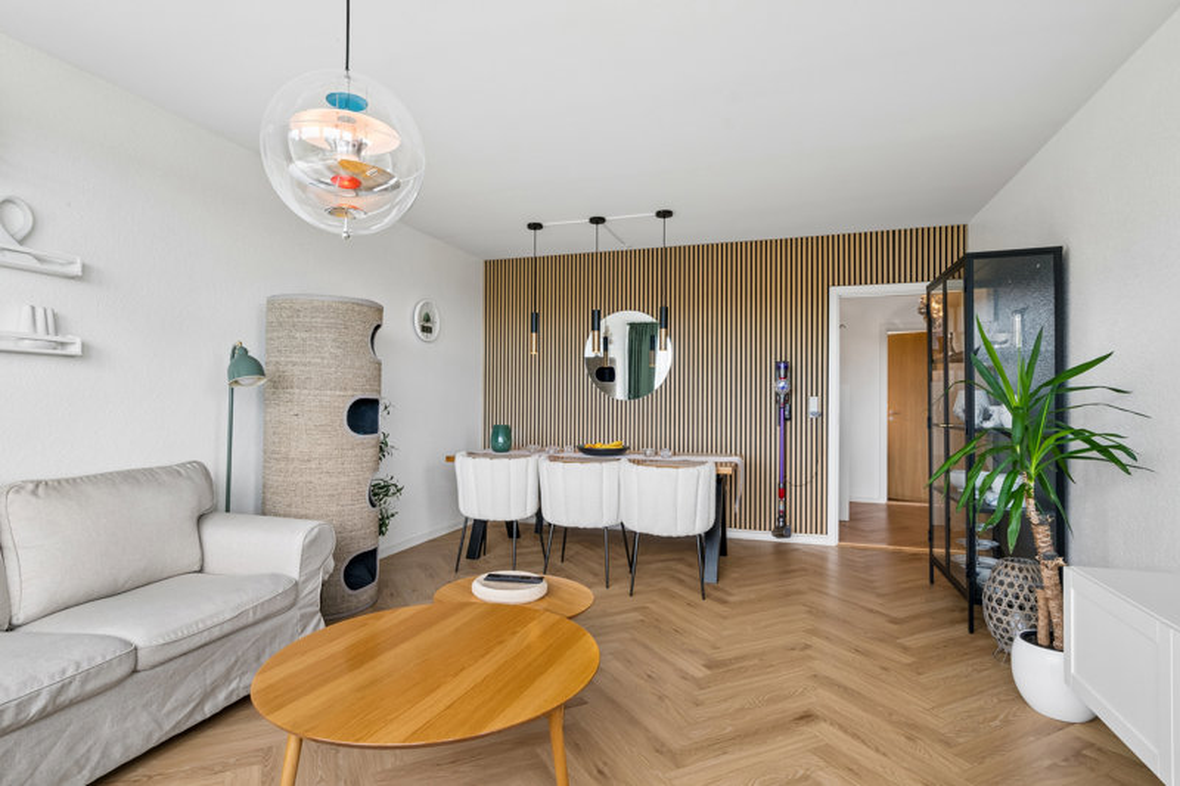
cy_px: 393
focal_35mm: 18
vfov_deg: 67.4
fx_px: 590
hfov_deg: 90.0
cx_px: 590
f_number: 7.1
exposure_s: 1/50
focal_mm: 18
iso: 800
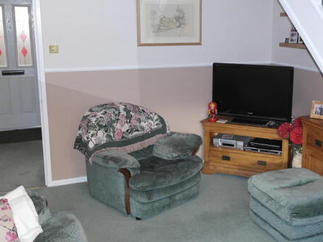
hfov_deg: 44.1
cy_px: 95
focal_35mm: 42
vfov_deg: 34.2
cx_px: 220
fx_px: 392
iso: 400
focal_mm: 20
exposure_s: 1/40
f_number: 3.5
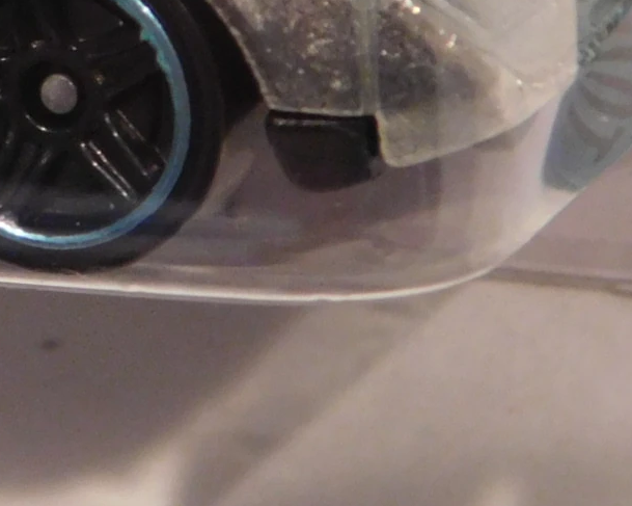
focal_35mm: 215
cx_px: -420
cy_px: -210
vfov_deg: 7.1
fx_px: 4021
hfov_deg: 8.7
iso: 400
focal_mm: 10.4
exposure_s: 1/13
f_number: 4
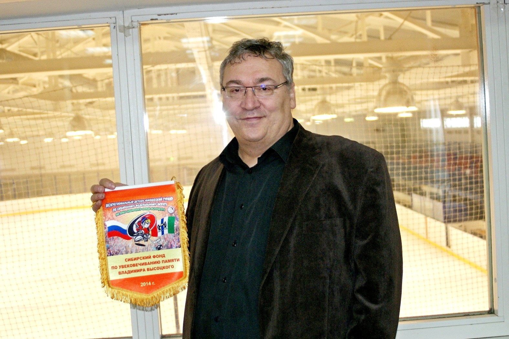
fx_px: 594
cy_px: 170
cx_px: 254
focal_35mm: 42
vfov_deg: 31.9
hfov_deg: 46.4
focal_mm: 28
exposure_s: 1/60
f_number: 4
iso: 400
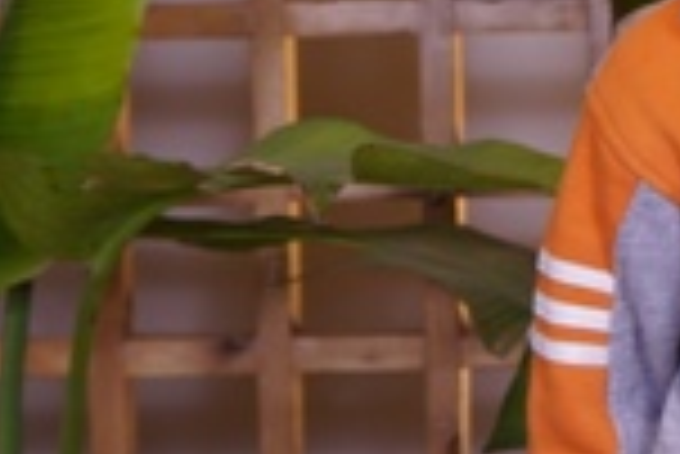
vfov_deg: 7.3
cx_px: 914
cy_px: -20
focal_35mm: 187
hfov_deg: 10.7
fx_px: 3536
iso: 400
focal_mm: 42
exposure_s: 1/125
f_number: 4.5
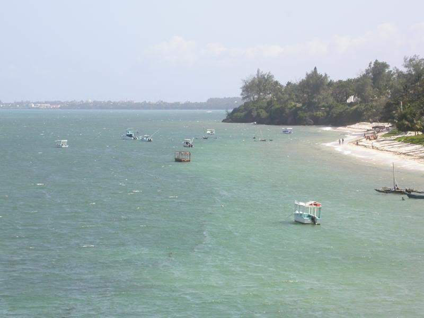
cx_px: 212
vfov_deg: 9.6
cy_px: 159
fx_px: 1886
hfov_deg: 12.8
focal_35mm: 154
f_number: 6.5
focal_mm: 32
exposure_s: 1/338
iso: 100
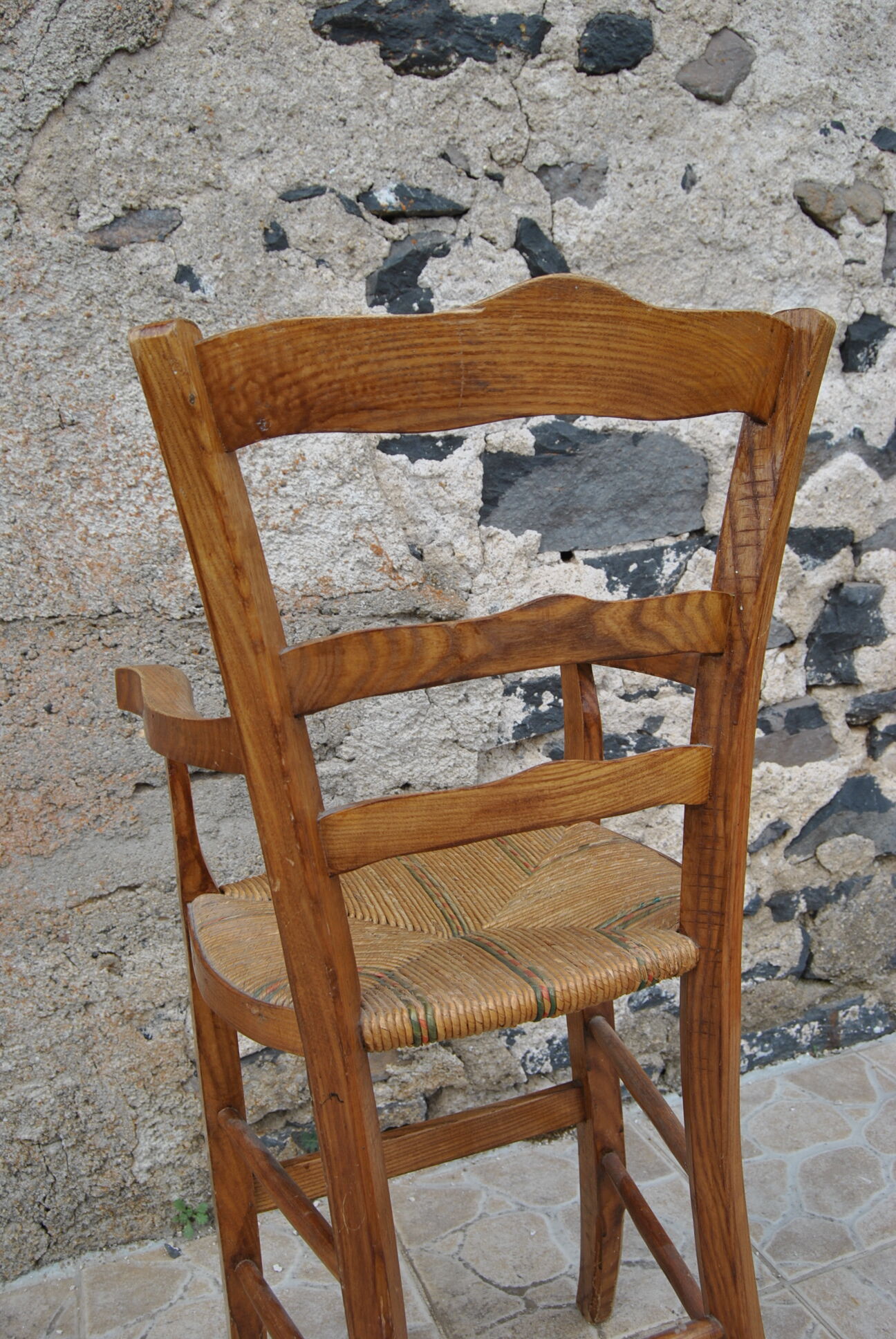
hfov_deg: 40.1
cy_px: 670
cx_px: 448
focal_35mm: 33
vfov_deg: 57.2
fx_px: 1228
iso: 100
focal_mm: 22
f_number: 7.1
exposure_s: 1/200
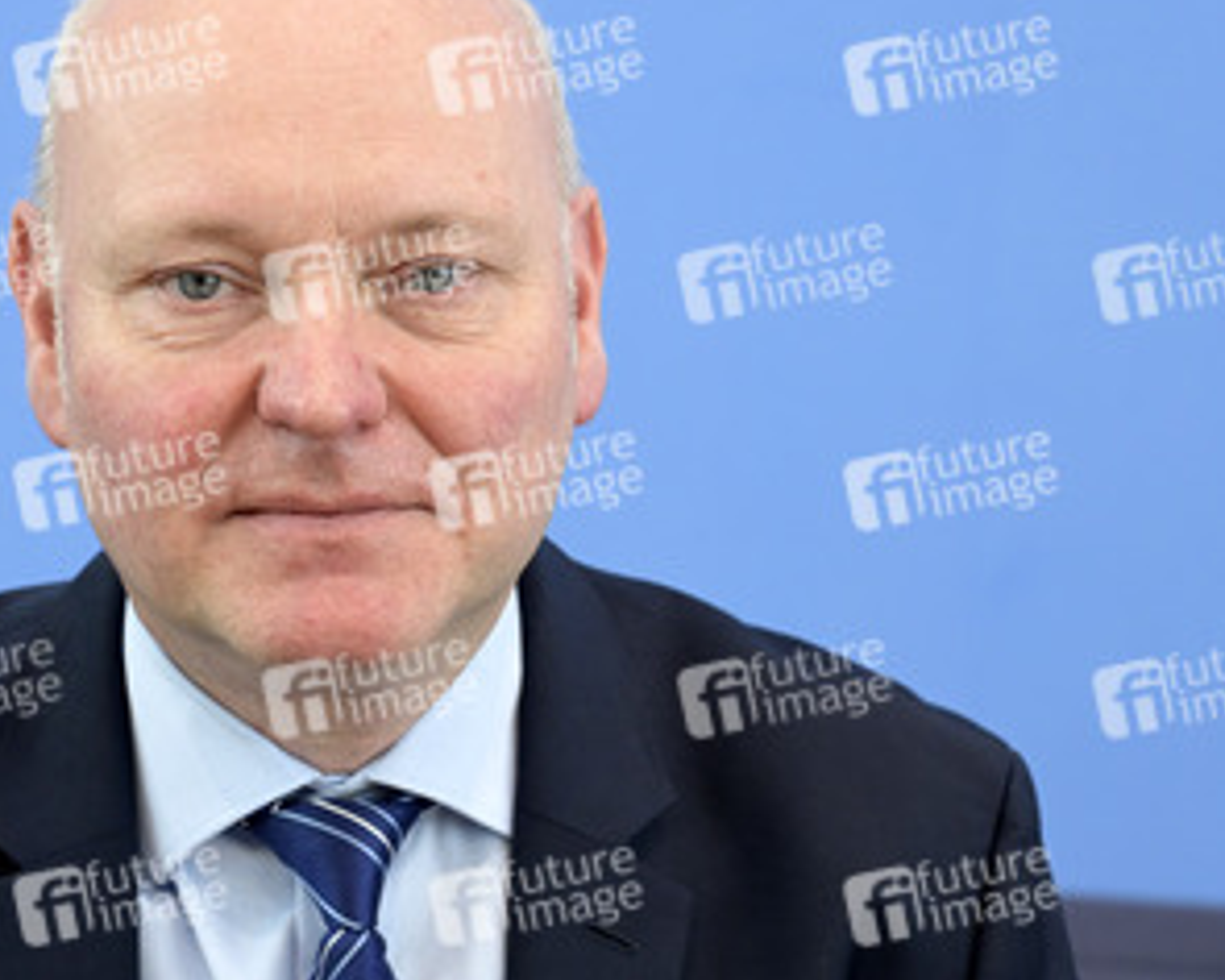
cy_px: 378
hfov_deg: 15.7
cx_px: 426
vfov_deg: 12.6
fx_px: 4423
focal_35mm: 122
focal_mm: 85
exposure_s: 1/320
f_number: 6.3
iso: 3200
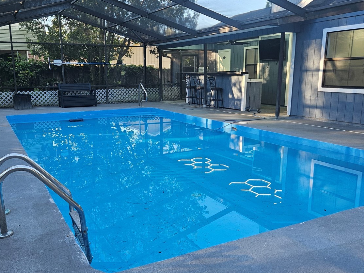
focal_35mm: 33
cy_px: 143
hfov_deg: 55.3
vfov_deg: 42.9
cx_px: 168
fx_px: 347
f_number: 1.8
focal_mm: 5.4
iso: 64
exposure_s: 1/120
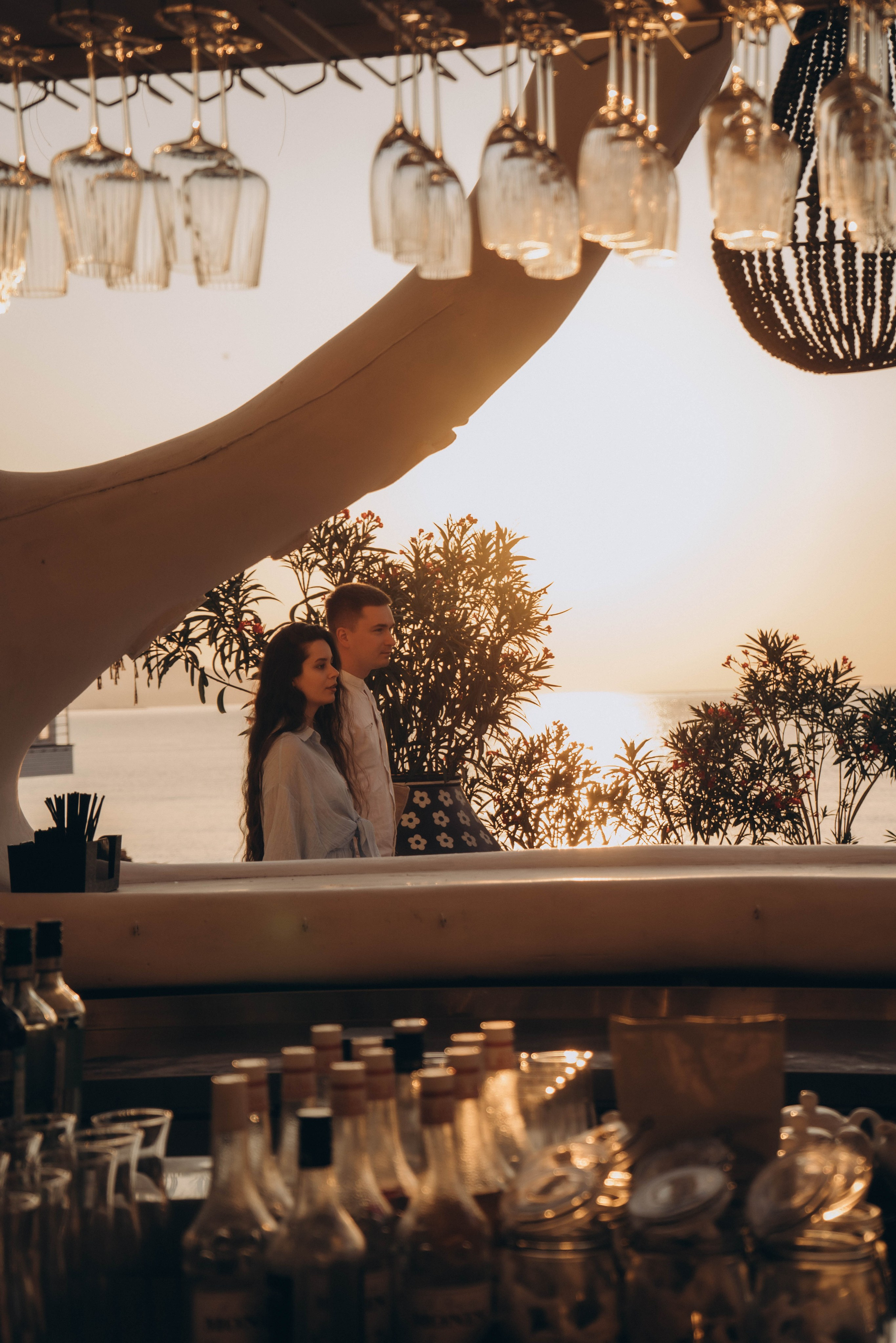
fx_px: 2613
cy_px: 672
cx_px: 448
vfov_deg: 28.8
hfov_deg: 19.5
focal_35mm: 70
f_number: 5.6
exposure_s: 1/500
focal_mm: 70
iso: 500
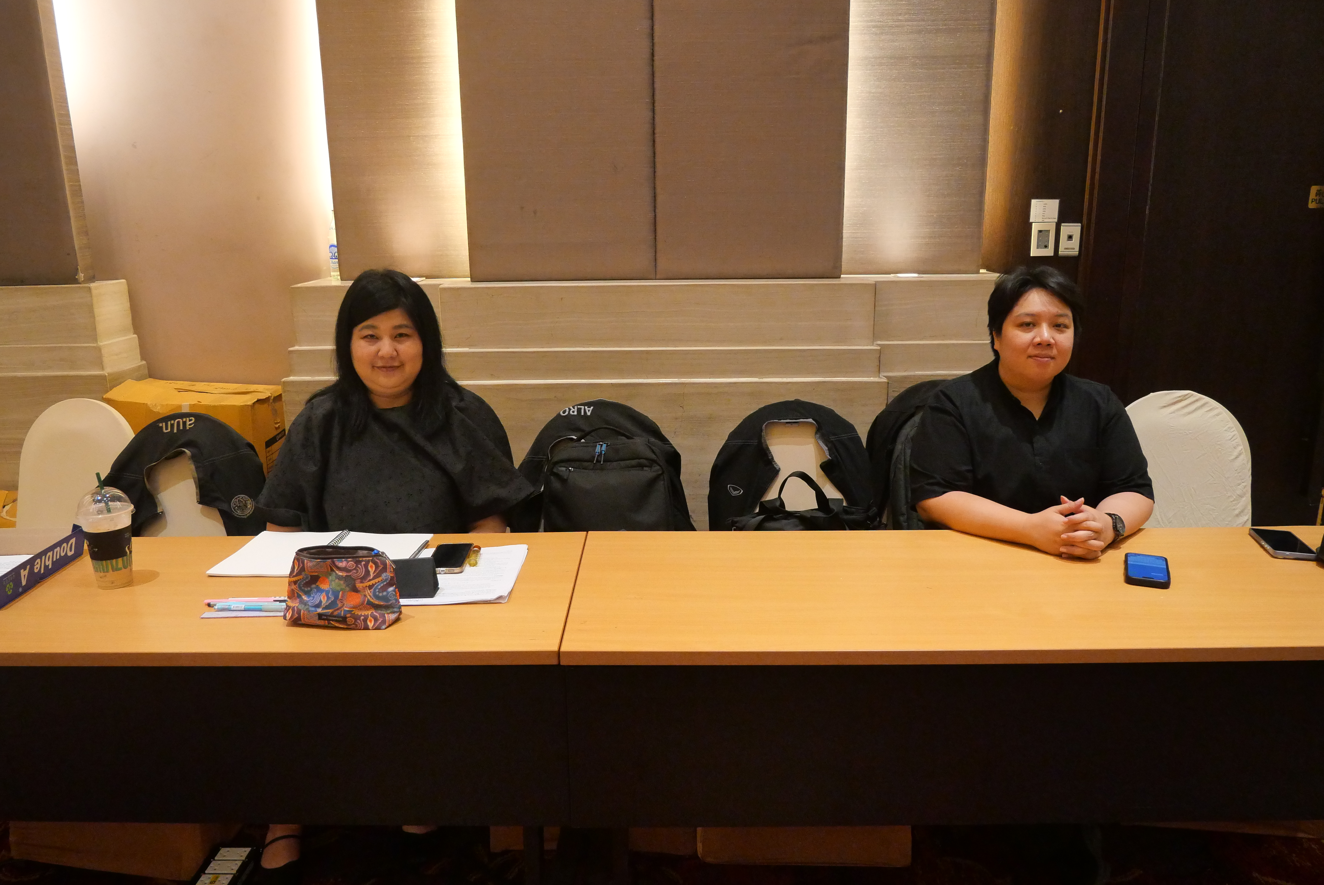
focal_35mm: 24
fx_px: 883
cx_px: 662
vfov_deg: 53.2
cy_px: 442
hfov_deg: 73.7
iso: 3200
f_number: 4
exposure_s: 1/125
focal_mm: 12
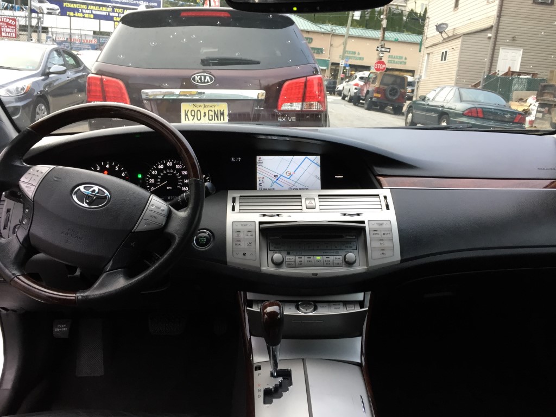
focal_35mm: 29
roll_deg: -5.0
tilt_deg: -14.4
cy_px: 208
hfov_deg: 61.7
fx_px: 466
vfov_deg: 48.2
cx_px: 278
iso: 64
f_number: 2.2
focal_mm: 4.15
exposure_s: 1/30
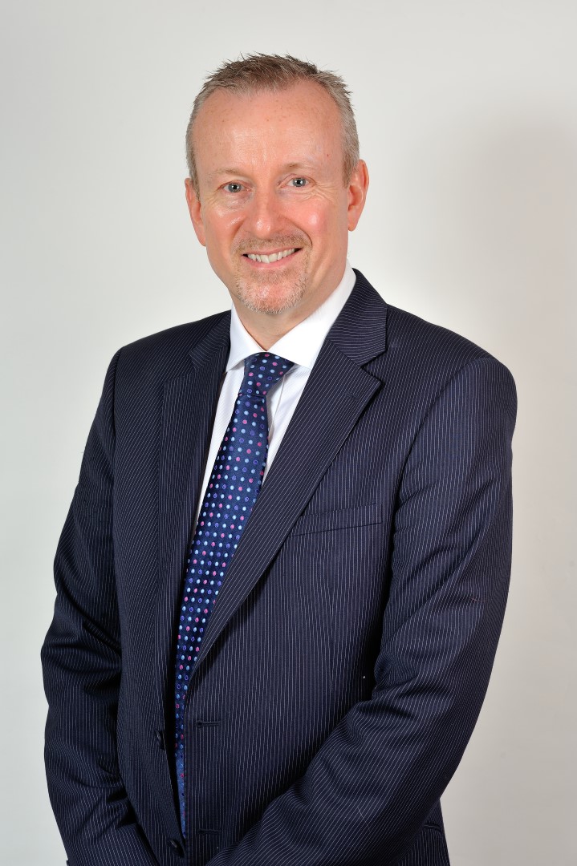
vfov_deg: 23.9
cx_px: 288
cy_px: 433
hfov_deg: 16.1
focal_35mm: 85
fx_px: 2045
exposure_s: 1/125
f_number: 11
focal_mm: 85
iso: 200
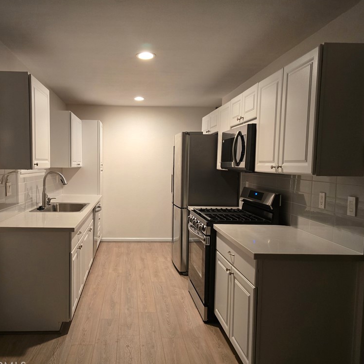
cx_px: 140
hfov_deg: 56.7
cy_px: 185
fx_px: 333
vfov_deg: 57.3
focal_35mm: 28
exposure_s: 1/120
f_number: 1.7
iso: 640
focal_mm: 6.3
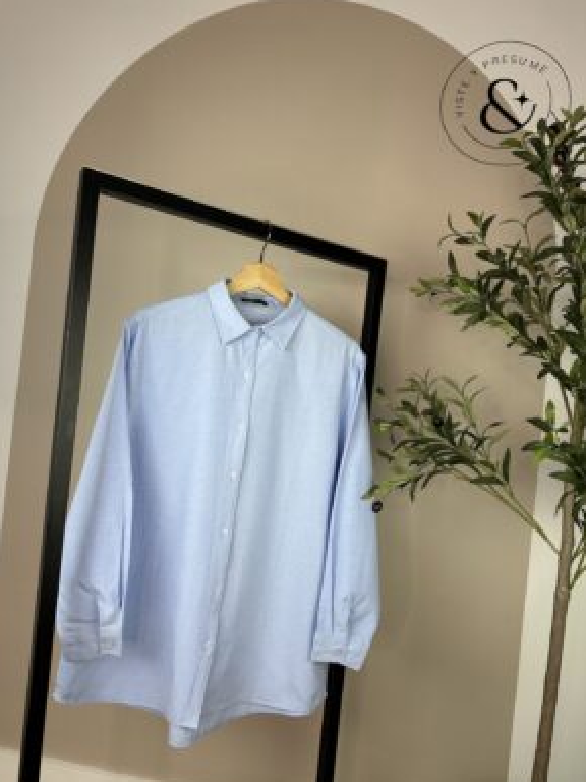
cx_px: 287
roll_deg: -6.8
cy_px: 399
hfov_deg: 54.9
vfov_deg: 69.4
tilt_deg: +0.9
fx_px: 564
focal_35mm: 25
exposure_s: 1/100
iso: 80
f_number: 1.78
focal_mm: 6.86
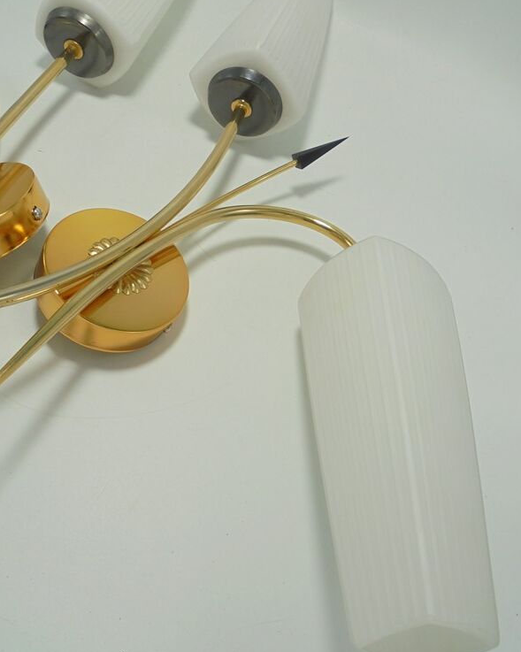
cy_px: 290
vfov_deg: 57.1
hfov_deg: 47.1
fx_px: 598
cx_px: 269
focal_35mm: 31
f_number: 3.5
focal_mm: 4.6
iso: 100
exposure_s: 1/125
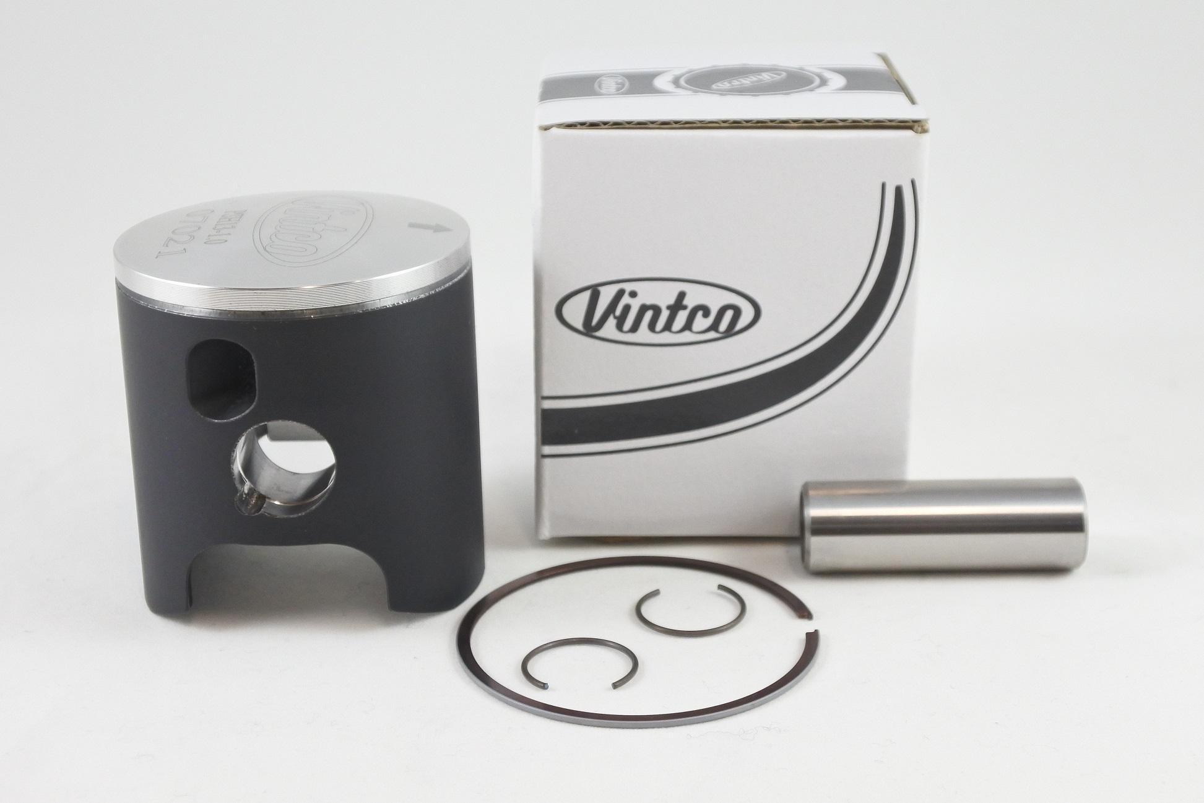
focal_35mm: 43
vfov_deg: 31.2
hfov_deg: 45.4
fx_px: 1438
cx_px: 602
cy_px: 402
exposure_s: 1/125
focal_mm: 16.1
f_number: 4.5
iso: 560
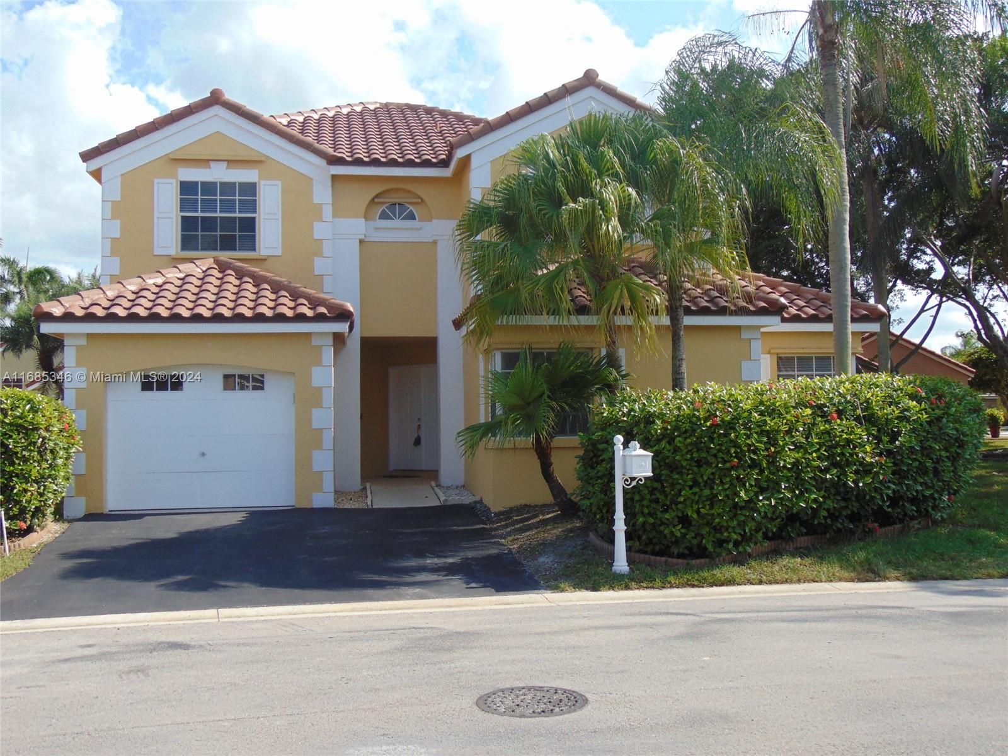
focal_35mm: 35
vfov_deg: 40.7
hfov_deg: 52.6
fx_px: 1019
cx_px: 504
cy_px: 378
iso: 80
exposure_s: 1/1000
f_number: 3.2
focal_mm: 6.3
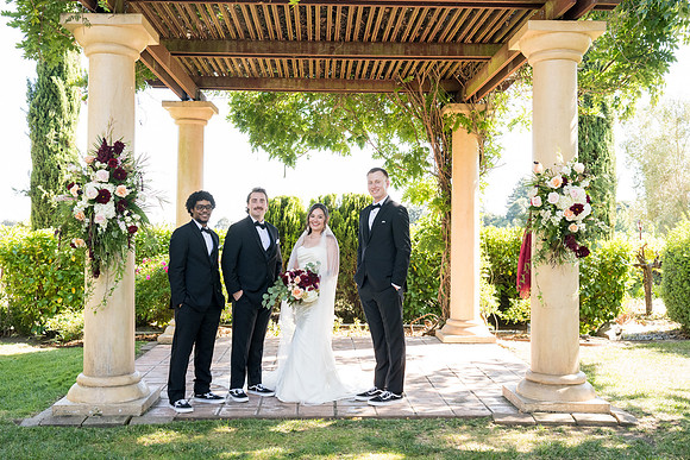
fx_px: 701
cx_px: 345
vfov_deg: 36.4
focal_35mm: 37
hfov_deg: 52.4
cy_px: 230
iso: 1600
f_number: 6.3
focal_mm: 35
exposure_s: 1/320
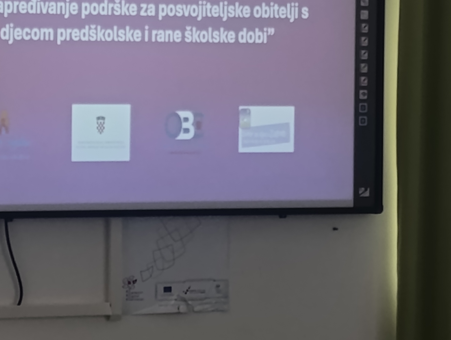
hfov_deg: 10.5
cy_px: 42
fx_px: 2453
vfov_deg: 7.9
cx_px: 151
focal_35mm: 188
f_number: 1.6
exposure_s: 1/99.9
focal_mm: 6.14
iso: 320
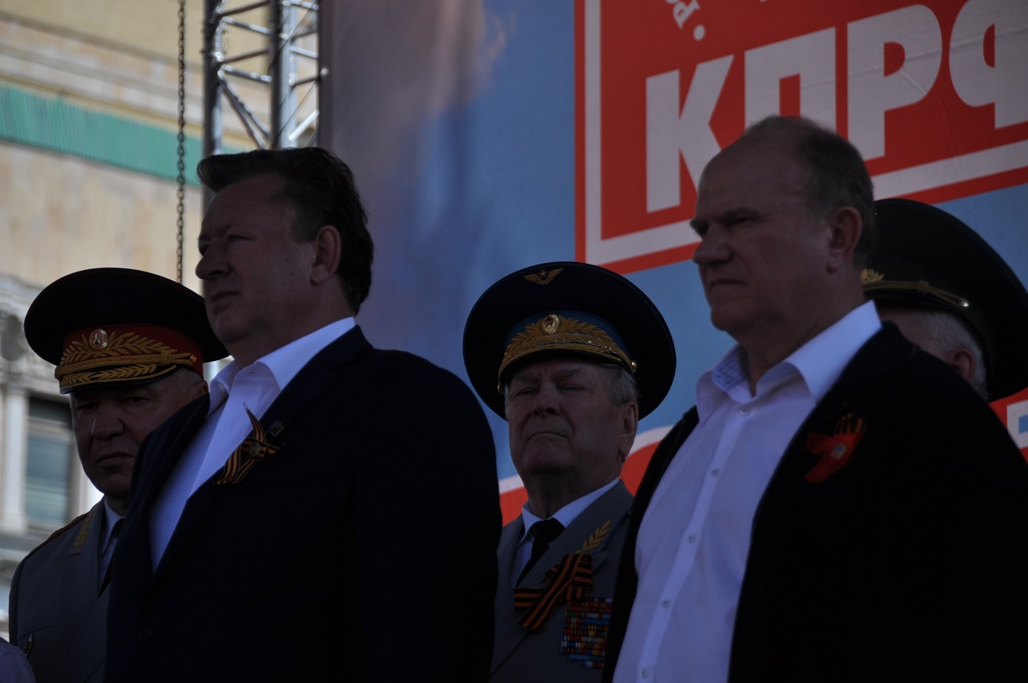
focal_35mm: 195
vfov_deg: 7.0
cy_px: 342
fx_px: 5562
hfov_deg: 10.6
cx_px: 514
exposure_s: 1/1000
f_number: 5.6
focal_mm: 130
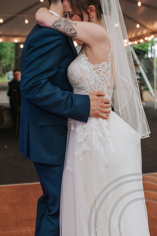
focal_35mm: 59
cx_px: 102
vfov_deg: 34.1
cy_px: 112
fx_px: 383
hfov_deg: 23.1
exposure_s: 1/200
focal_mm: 35
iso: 720
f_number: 2.8
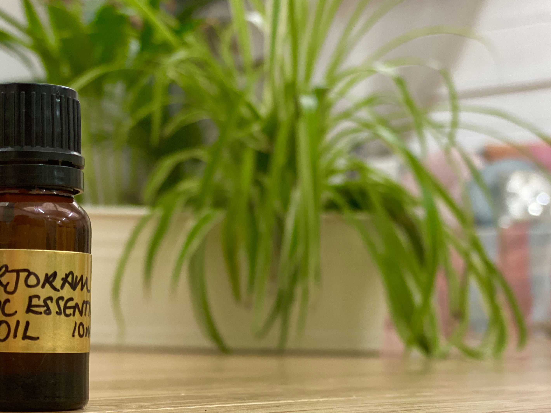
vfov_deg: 19.8
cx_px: 205
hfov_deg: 26.2
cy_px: 271
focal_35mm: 74
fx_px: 1178
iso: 160
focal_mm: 6
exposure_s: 1/33
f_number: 2
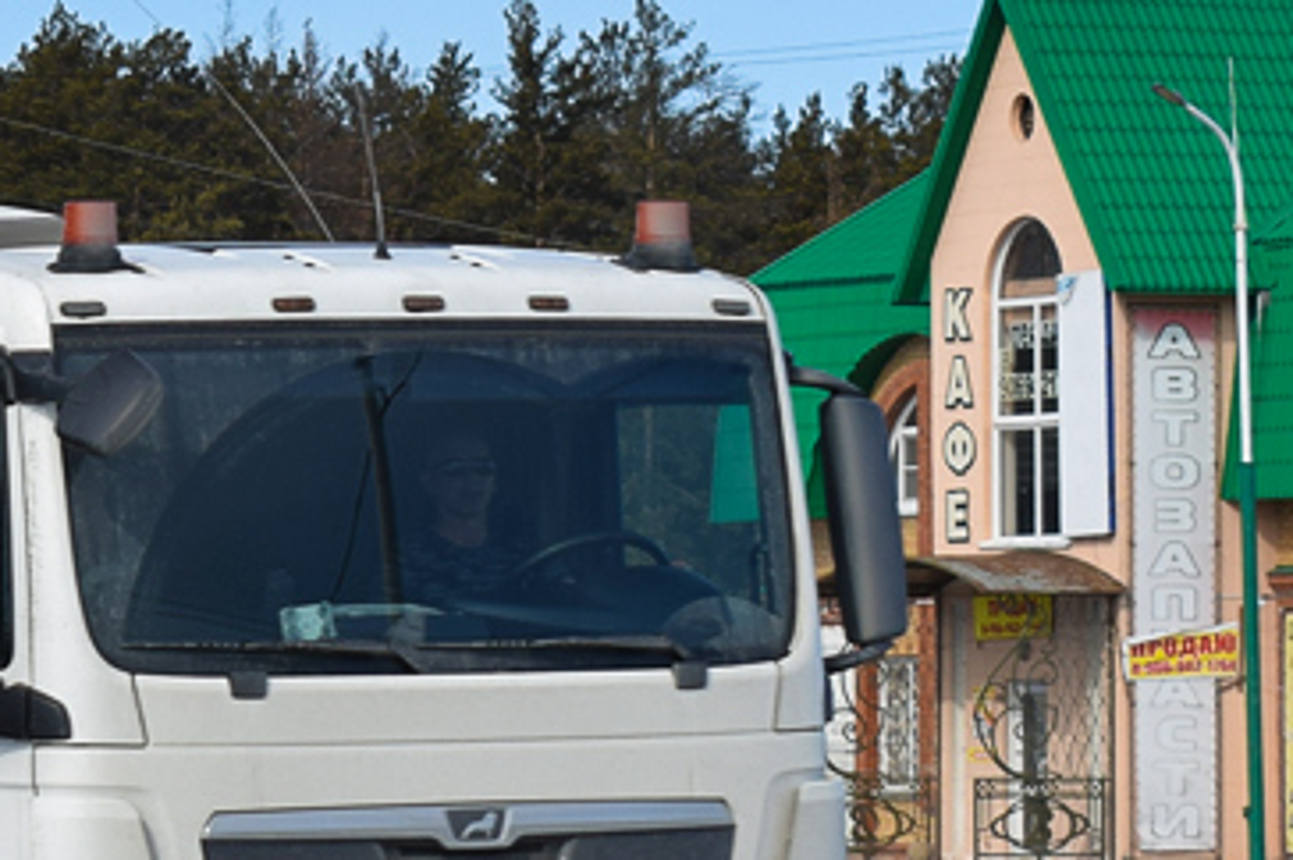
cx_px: -355
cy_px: 366
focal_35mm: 198
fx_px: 7105
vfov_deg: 6.9
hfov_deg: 10.2
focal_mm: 40
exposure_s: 1/800
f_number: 6.3
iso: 100
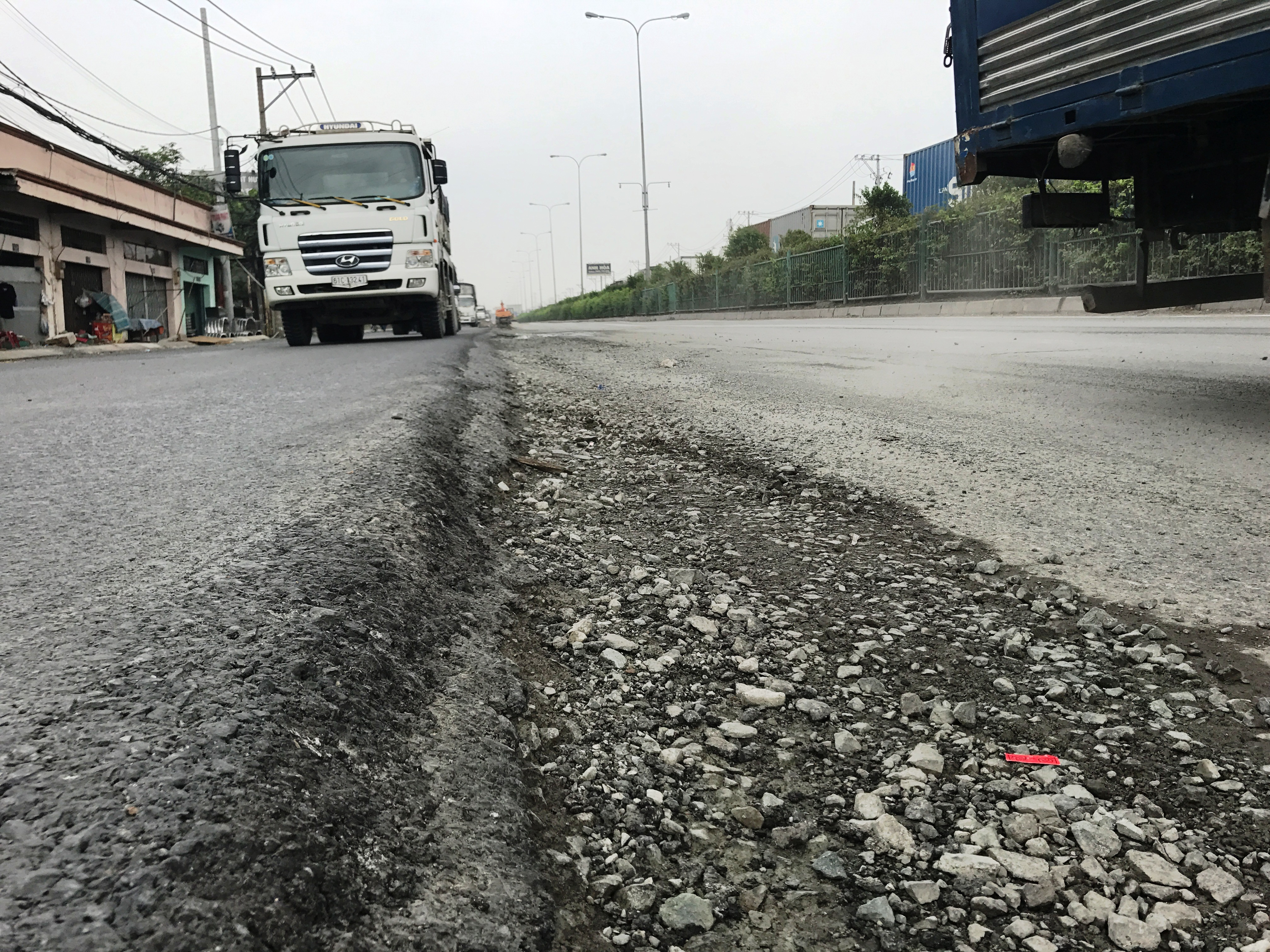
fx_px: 1027
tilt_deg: -8.1
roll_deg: +2.3
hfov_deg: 63.4
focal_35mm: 28
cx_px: 635
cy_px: 476
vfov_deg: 49.7
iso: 20
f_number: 1.8
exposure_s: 1/1064
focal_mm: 3.99
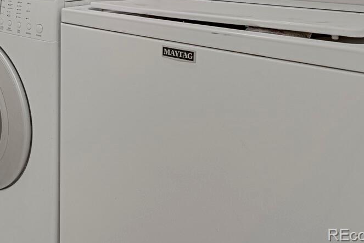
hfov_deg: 39.9
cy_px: -47
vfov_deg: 28.5
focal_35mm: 41
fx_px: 415
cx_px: -22
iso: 250
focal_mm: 17
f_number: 8
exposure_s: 4
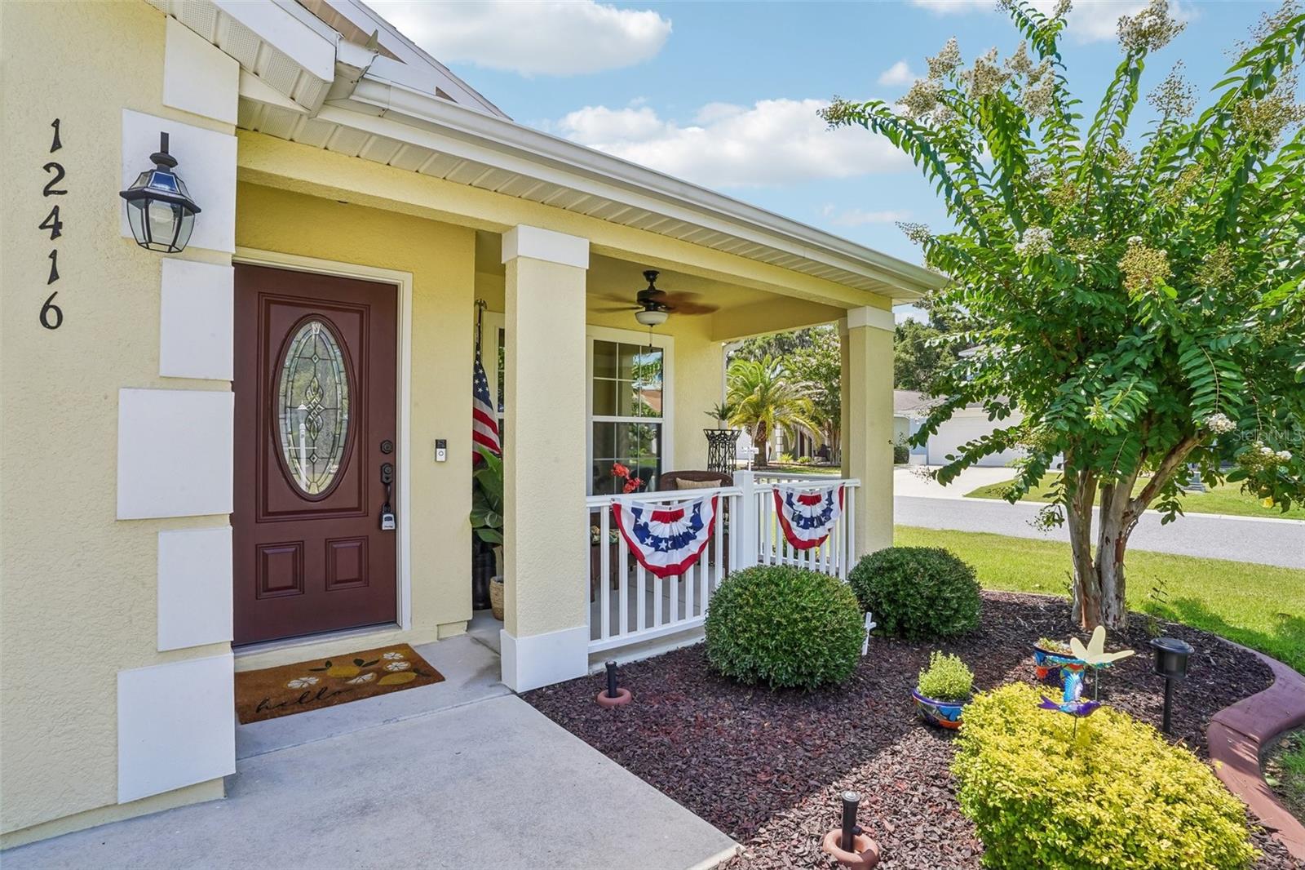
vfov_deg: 70.4
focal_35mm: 17
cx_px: 652
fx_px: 616
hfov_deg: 93.3
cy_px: 435
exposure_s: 1/30
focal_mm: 17
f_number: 20
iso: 160
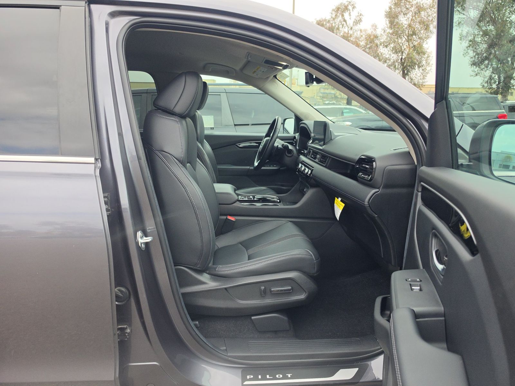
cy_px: 193
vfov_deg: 58.9
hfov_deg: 73.9
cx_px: 258
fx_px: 342
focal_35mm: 23
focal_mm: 6.5
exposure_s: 1/2145
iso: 63
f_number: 1.4
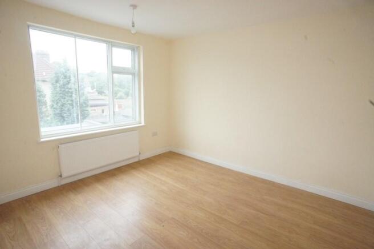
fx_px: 249
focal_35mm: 24
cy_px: 124
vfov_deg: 53.0
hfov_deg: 73.8
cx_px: 187
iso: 1600
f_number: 14
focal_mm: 16
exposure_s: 1/60
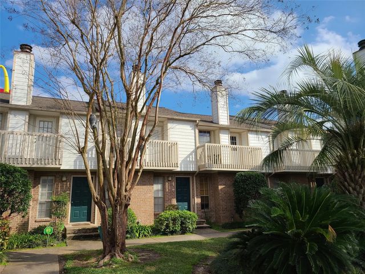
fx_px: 274
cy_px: 137
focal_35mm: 26
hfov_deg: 67.3
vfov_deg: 53.1
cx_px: 182
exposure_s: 1/2685
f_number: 1.8
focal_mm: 5.4
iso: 40
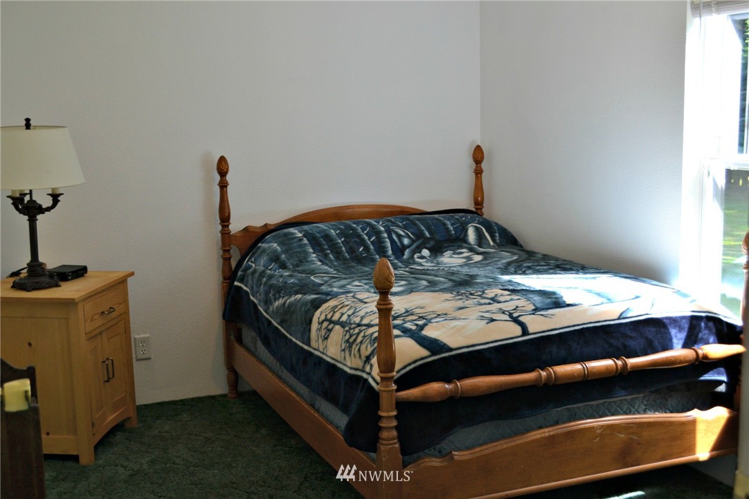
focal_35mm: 45
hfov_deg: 43.6
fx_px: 936
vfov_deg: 29.9
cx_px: 374
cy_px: 250
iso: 400
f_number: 4.8
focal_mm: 30
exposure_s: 1/100
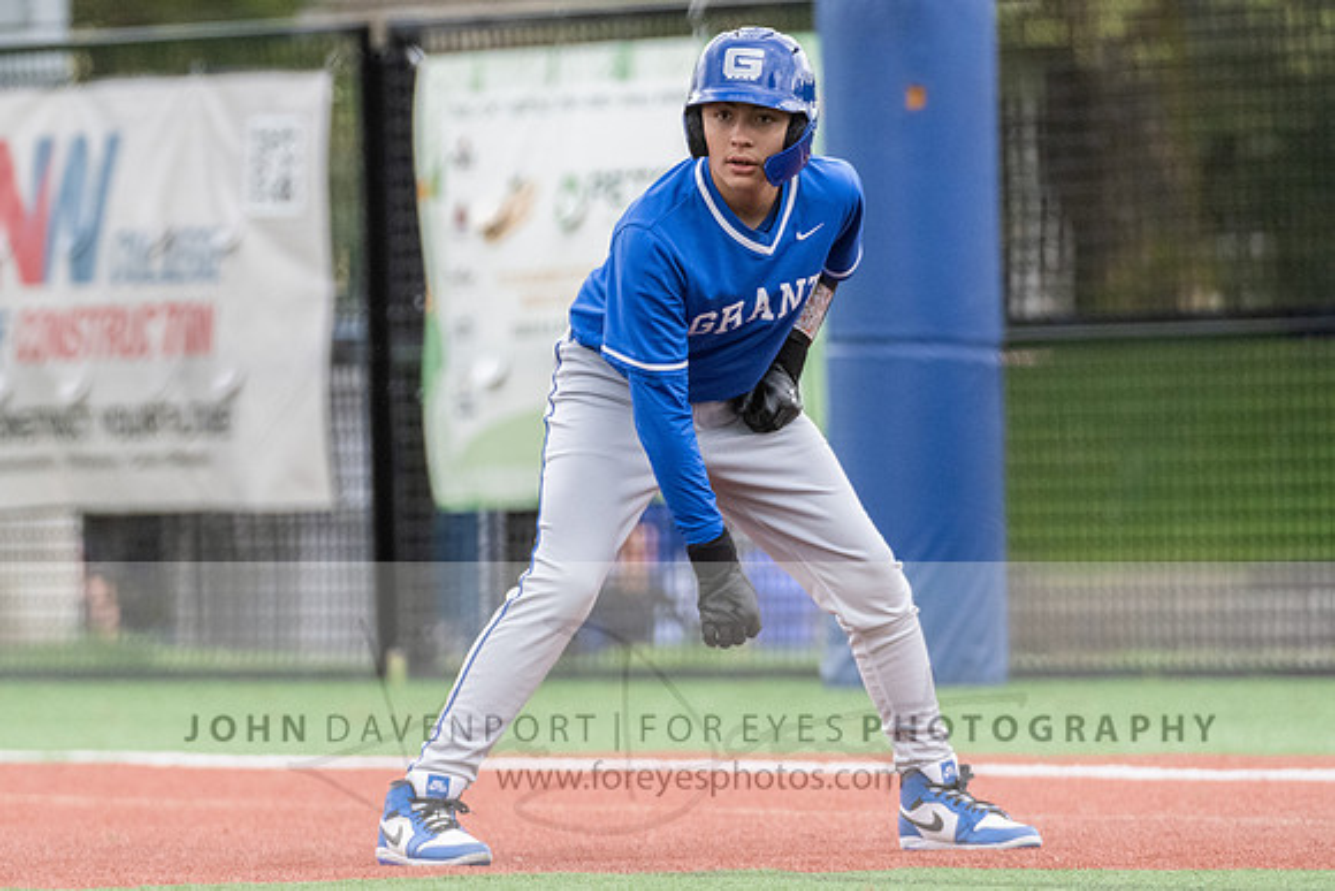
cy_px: 447
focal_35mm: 593
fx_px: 21991
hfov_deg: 3.5
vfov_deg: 2.3
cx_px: 508
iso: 5000
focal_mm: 440
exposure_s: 1/1000
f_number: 5.6
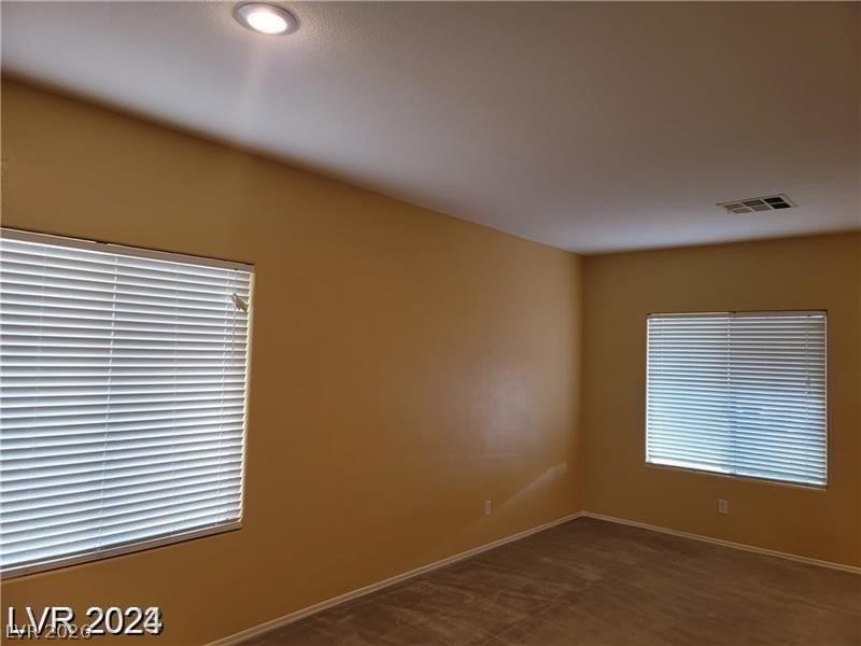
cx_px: 430
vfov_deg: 54.9
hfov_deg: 69.4
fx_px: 622
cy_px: 323
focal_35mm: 25
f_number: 1.8
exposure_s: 1/40
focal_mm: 7
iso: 250
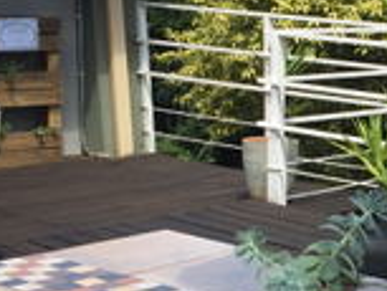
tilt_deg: -8.6
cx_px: 615
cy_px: 207
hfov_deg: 16.5
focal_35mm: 106
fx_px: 1186
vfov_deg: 13.9
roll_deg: -4.5
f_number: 2.2
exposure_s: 1/942
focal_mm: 4.15
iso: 32
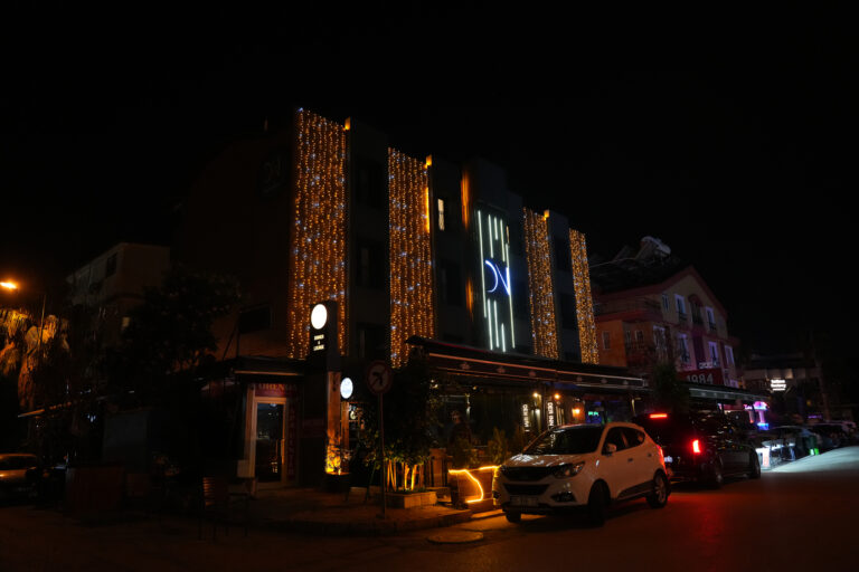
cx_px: 430
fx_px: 573
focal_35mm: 24
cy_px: 286
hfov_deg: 73.7
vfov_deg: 53.1
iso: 3200
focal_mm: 24
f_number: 2.8
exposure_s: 1/60
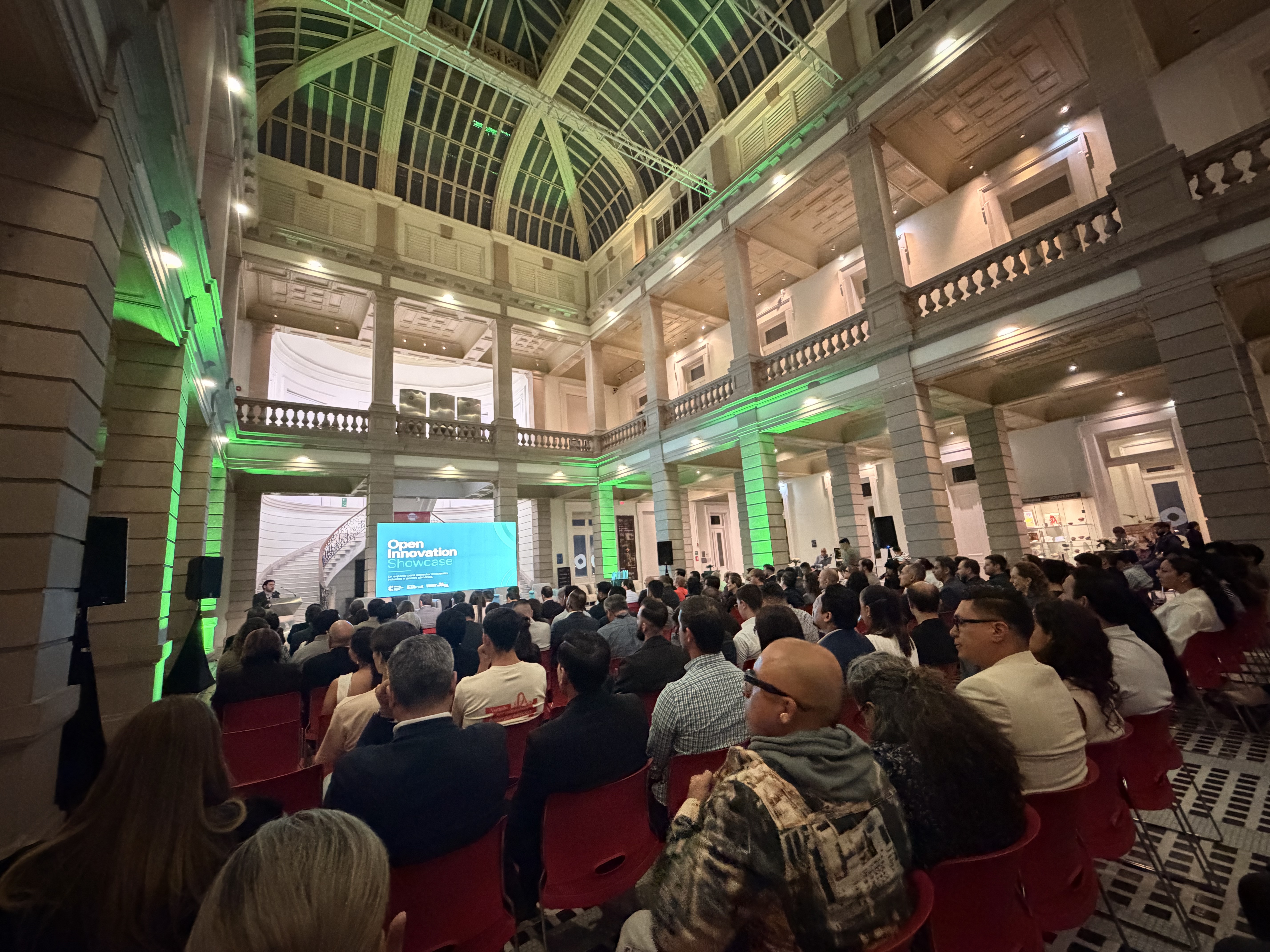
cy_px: 476
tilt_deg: +9.7
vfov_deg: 85.7
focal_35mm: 14
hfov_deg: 102.1
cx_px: 635
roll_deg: +4.0
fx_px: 514
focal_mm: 2.2
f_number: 2.2
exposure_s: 1/44
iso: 1250
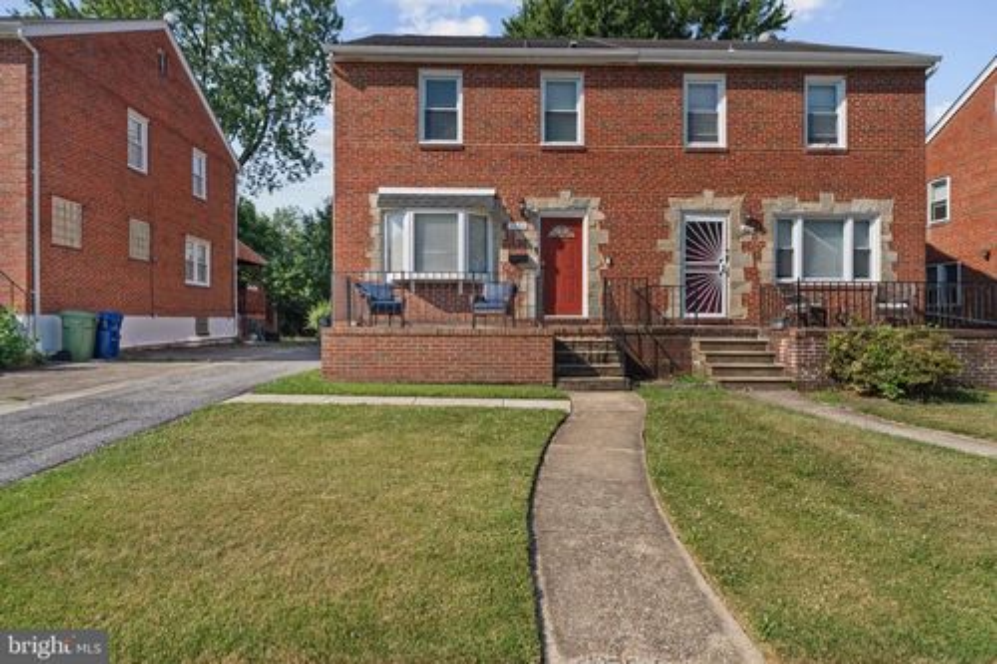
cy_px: 332
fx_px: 526
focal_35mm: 19
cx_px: 498
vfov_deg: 64.5
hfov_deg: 86.9
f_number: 8
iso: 100
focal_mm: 19
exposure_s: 1/1000
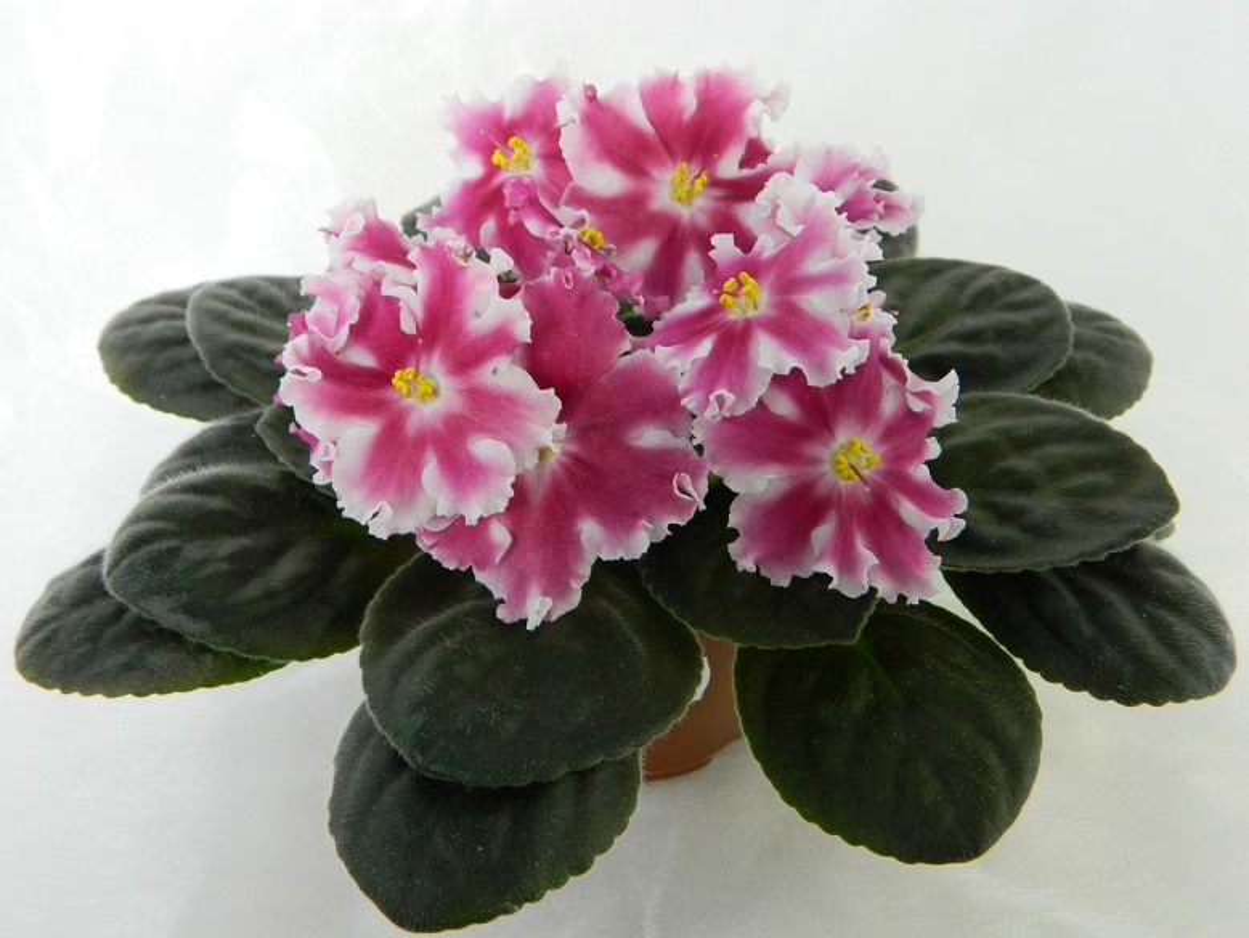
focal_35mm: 35
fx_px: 1263
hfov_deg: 52.6
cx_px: 624
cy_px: 469
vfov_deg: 40.7
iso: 100
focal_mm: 6.2
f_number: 3.3
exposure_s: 1/30
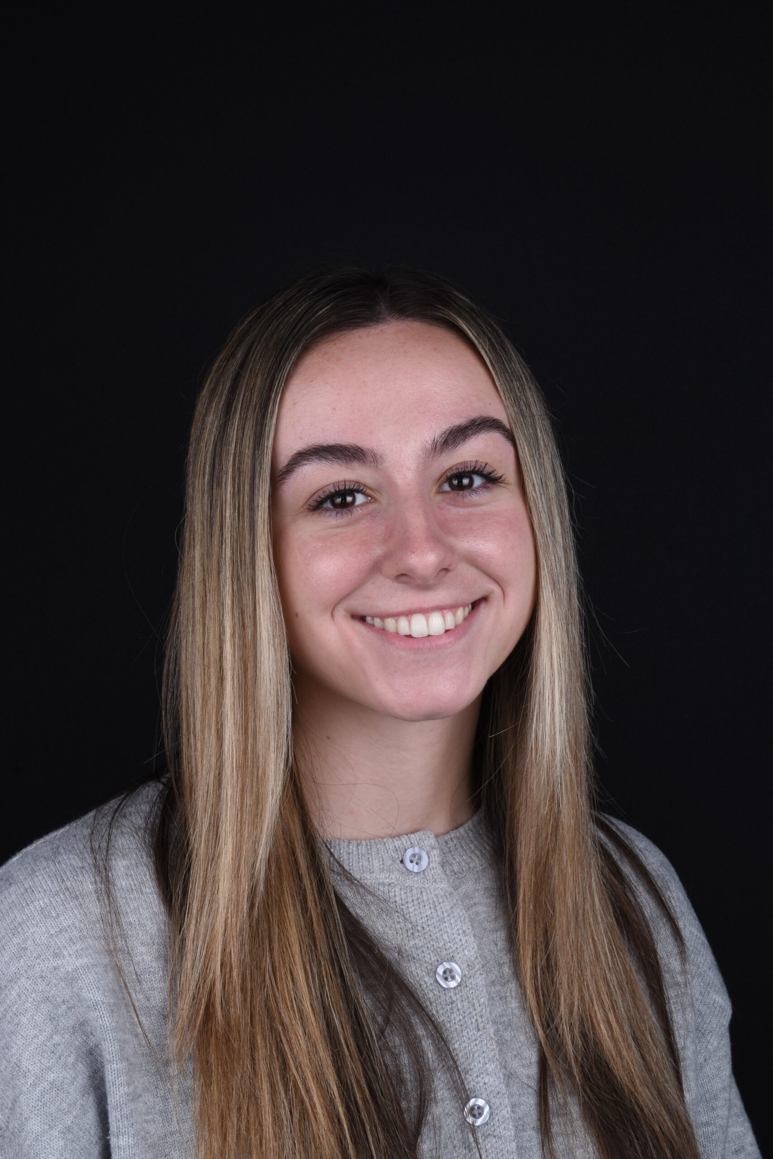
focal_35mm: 63
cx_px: 386
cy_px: 580
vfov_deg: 31.9
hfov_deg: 21.6
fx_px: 2029
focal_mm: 42
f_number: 20
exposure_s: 1/160
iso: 100
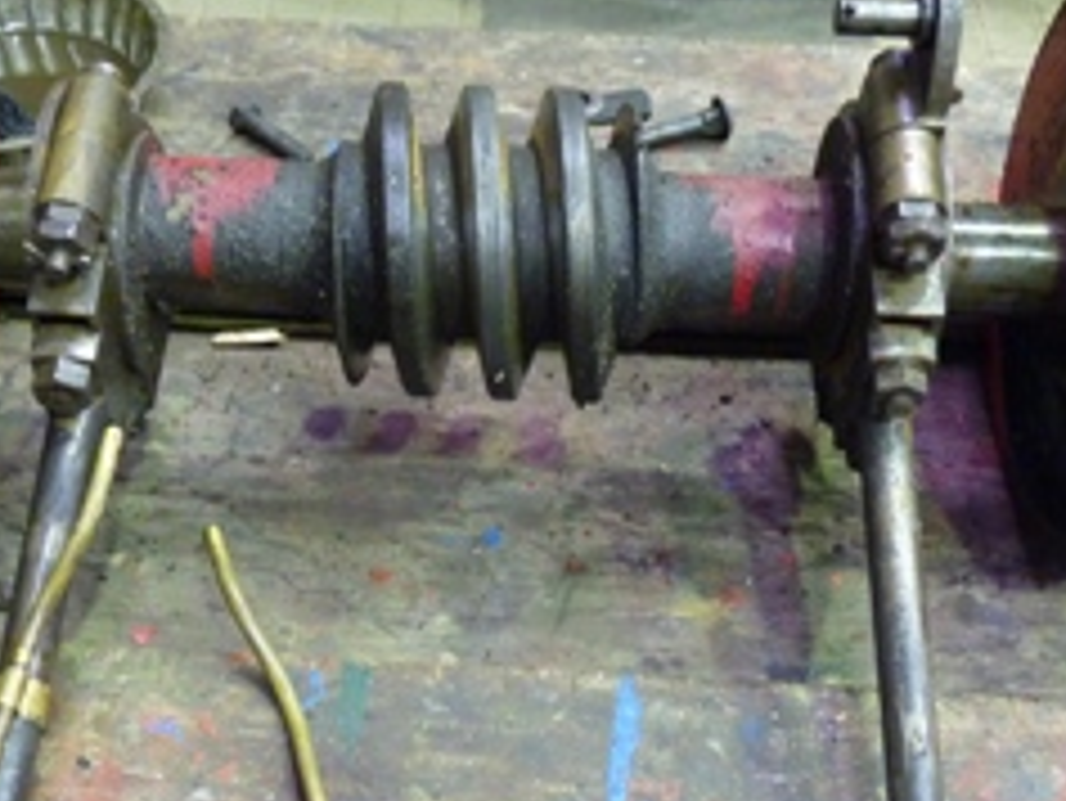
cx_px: 445
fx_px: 1571
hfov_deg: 37.4
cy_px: 464
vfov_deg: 28.5
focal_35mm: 51
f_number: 2.8
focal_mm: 4.8
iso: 400
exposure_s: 1/6
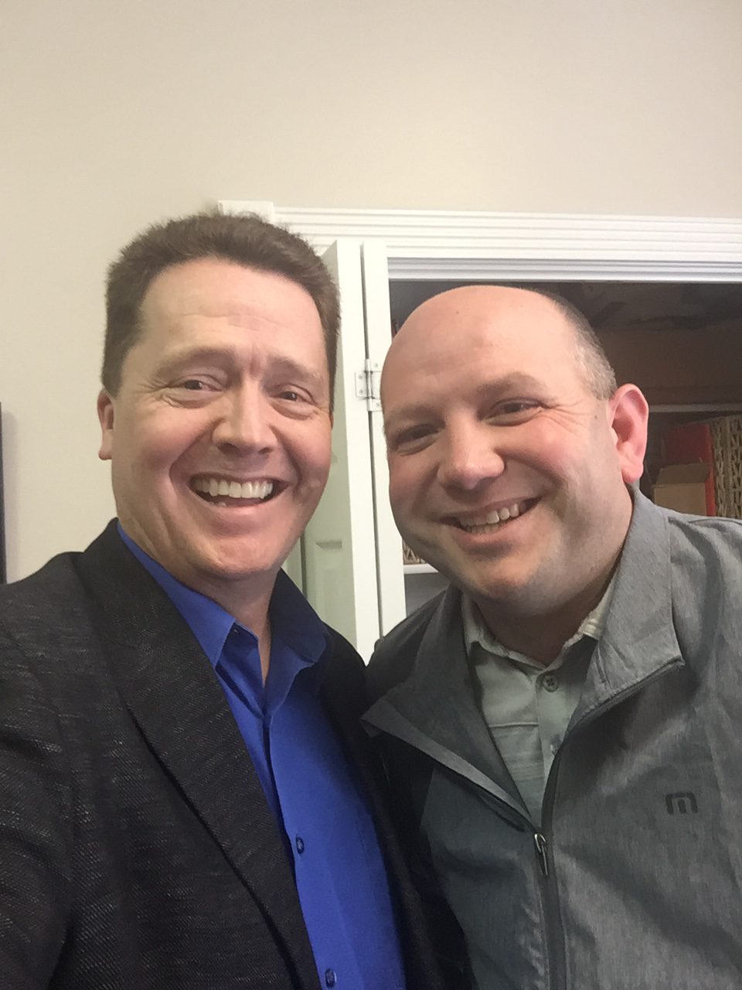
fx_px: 886
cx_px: 371
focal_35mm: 31
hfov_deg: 45.4
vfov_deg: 58.4
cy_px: 495
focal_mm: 2.65
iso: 125
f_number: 2.2
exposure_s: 1/30
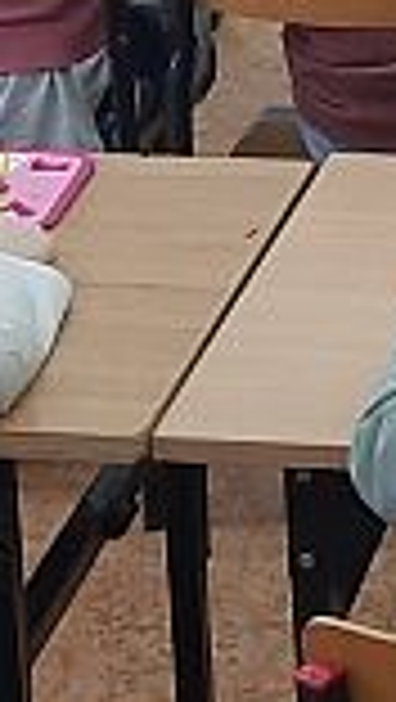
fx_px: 3334
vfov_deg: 11.9
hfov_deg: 6.8
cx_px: 459
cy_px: -40
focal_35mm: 179
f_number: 2
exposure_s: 1/50
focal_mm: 4.6
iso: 125
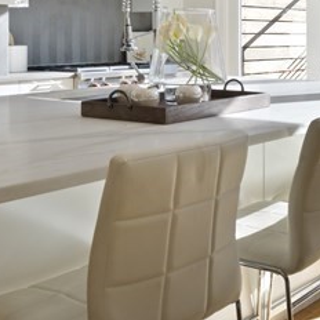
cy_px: 42
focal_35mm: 60
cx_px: 314
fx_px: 628
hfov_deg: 27.1
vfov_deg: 27.7
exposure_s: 1/8
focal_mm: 16
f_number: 11
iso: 320
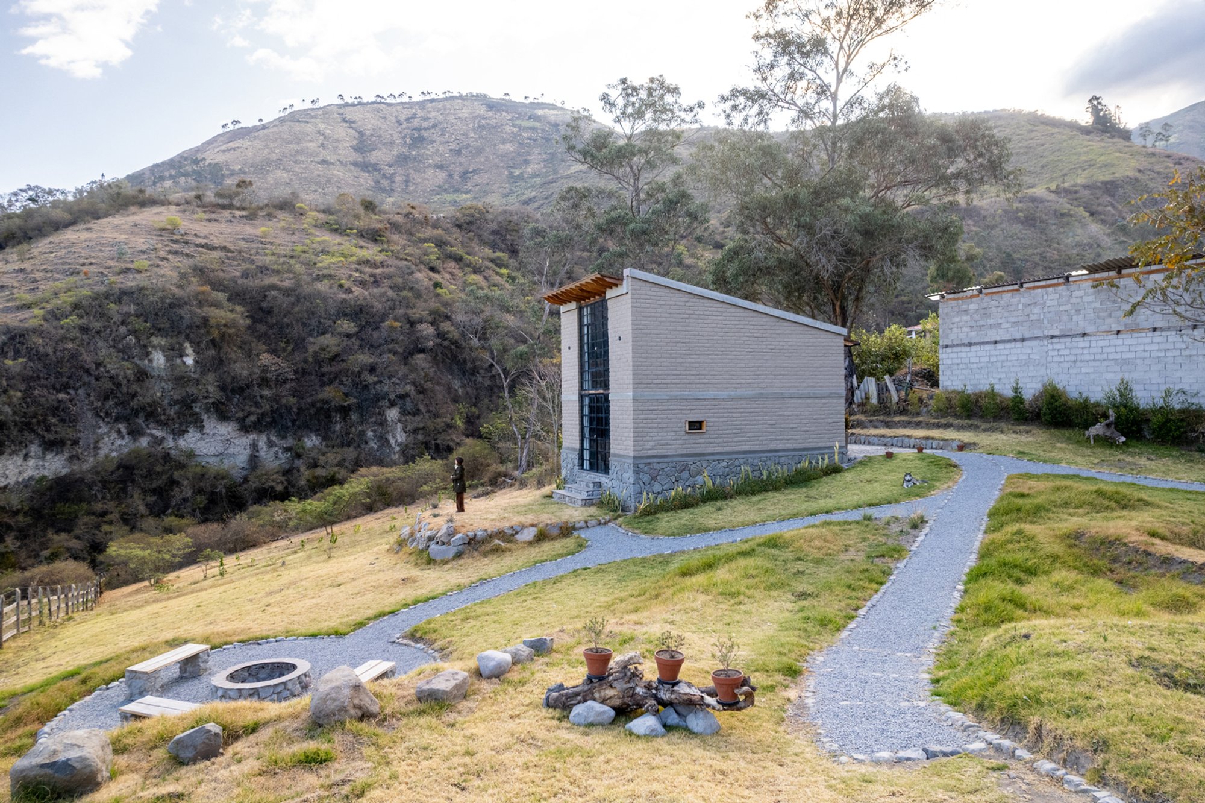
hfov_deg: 78.6
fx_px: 736
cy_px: 402
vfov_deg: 57.2
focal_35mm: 22
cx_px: 602
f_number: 2.8
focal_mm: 8.38
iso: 100
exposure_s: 1/125
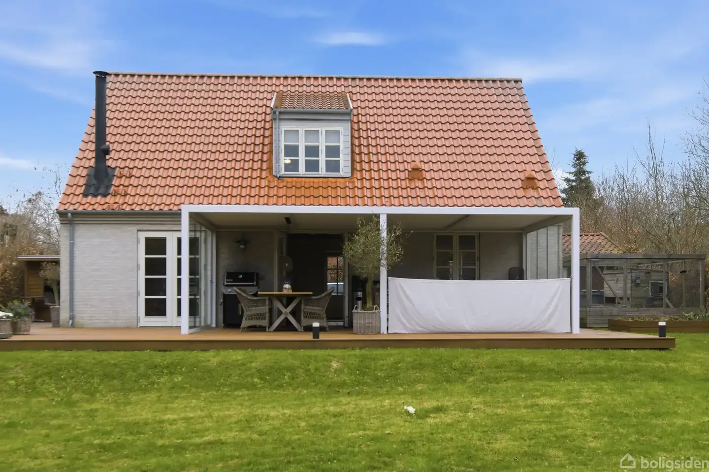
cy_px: 236
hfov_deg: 53.1
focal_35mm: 36
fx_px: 709
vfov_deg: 36.9
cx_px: 354
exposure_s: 1/160
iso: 200
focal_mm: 24
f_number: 8
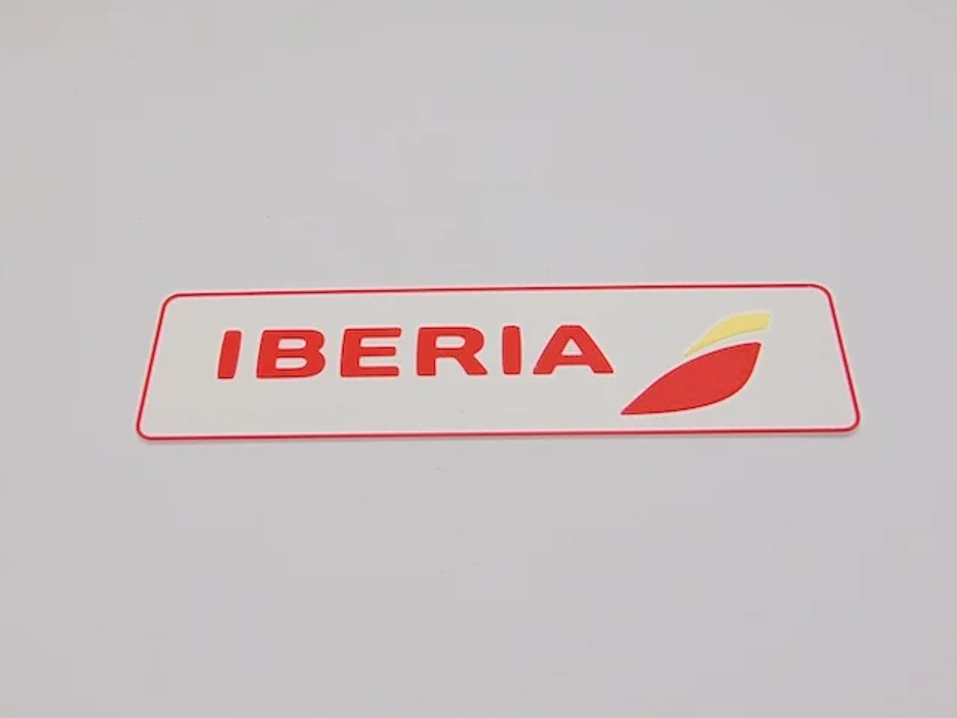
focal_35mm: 42
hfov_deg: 44.8
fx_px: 1161
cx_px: 478
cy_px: 359
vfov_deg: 34.3
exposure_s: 1/80
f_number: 3.3
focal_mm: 7.6
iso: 80
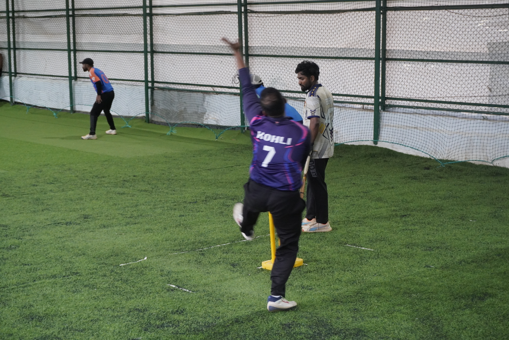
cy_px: 170
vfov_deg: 19.8
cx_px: 254
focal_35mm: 69
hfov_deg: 29.2
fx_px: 976
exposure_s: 1/200
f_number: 5.6
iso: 3200
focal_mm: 46
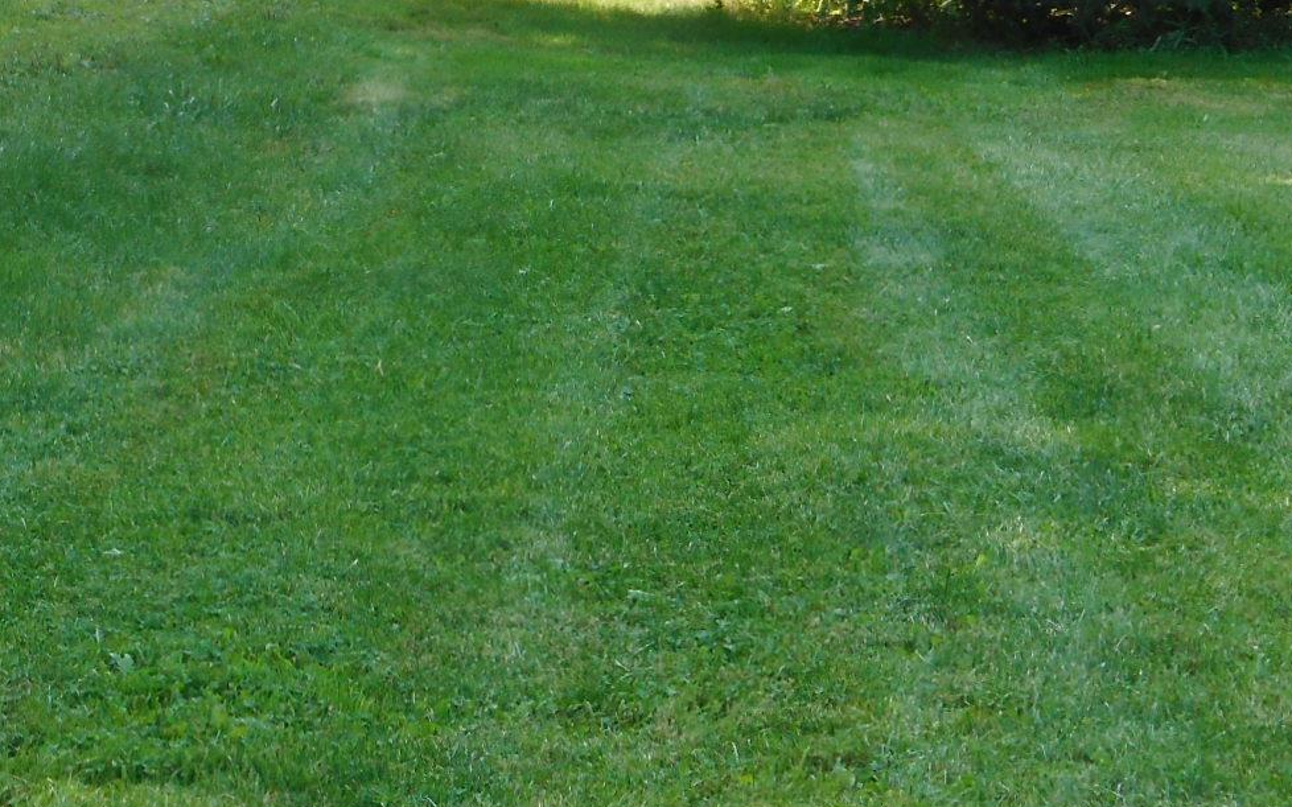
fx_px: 5809
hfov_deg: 12.6
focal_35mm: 165
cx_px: 85
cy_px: -102
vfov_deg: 7.9
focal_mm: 12
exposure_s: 1/80
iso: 80
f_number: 5.3
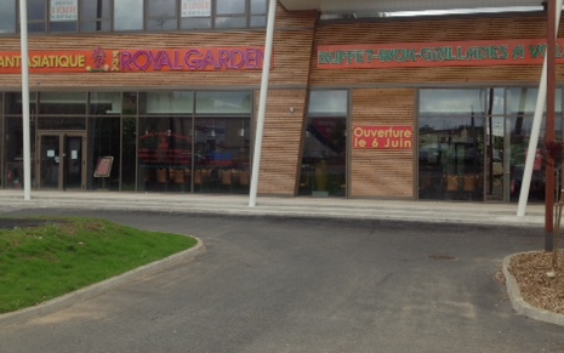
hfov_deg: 39.4
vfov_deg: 25.3
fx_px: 784
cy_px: 138
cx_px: 235
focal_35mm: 51
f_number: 2.4
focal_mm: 4.28
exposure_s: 1/1259
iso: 50
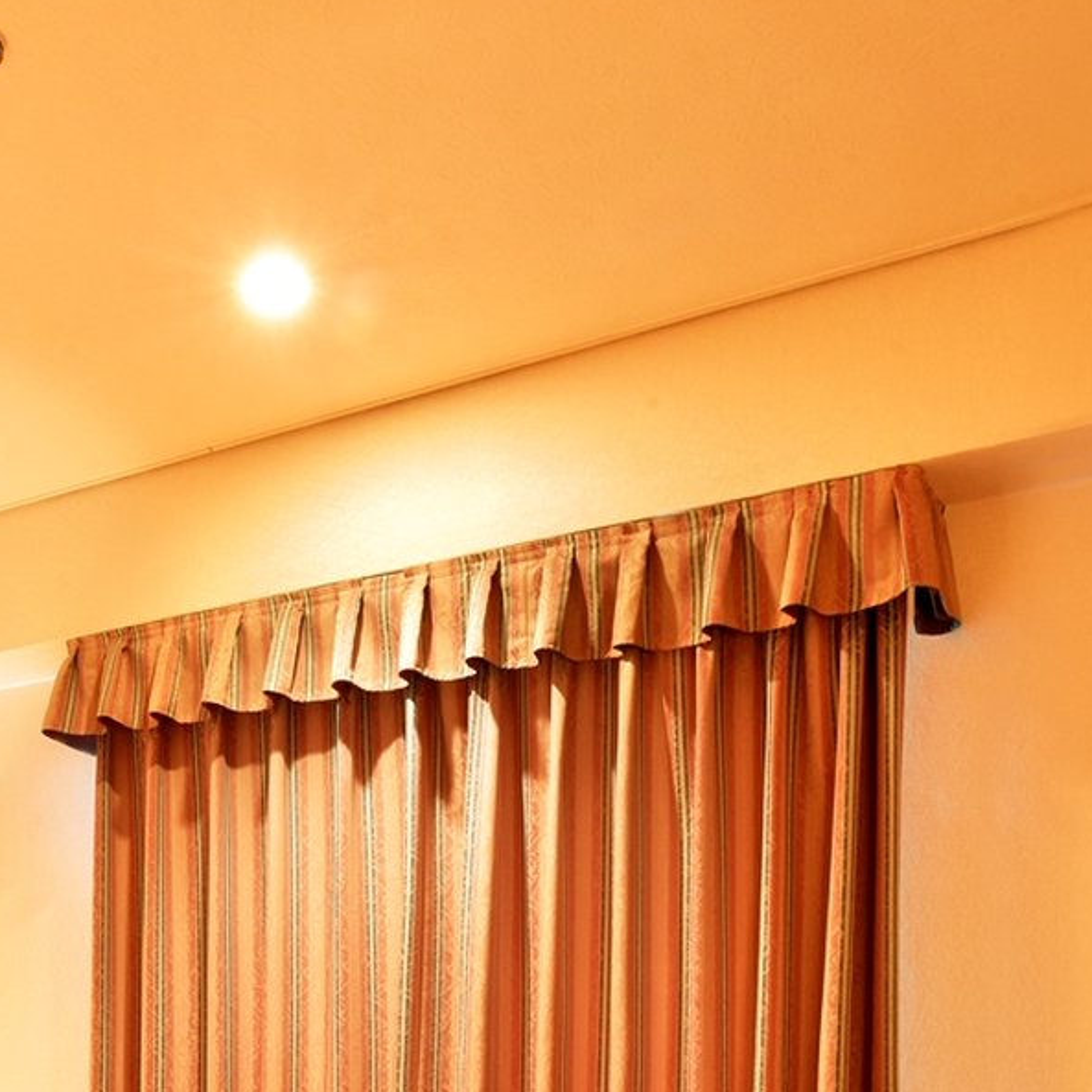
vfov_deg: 35.5
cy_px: 1176
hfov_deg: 39.8
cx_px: 269
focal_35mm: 41
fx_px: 1463
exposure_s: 5
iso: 200
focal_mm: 14
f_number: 16
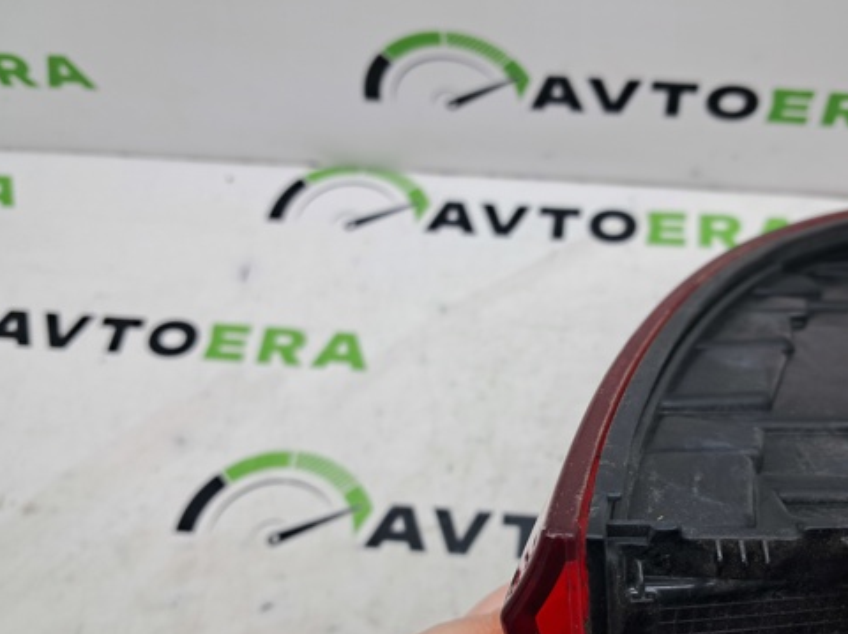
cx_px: 532
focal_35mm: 36
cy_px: 416
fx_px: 881
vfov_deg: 39.2
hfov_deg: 50.9
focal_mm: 4
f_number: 1.8
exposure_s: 1/50
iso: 50
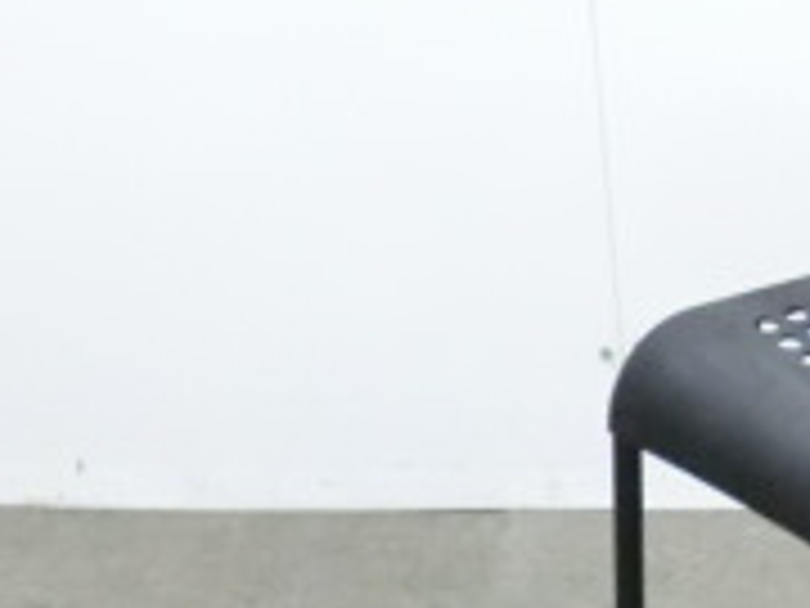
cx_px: 1102
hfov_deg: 13.9
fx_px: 3159
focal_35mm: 135
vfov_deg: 11.0
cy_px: 261
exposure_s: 1/25
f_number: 3.9
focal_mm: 6.9
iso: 800
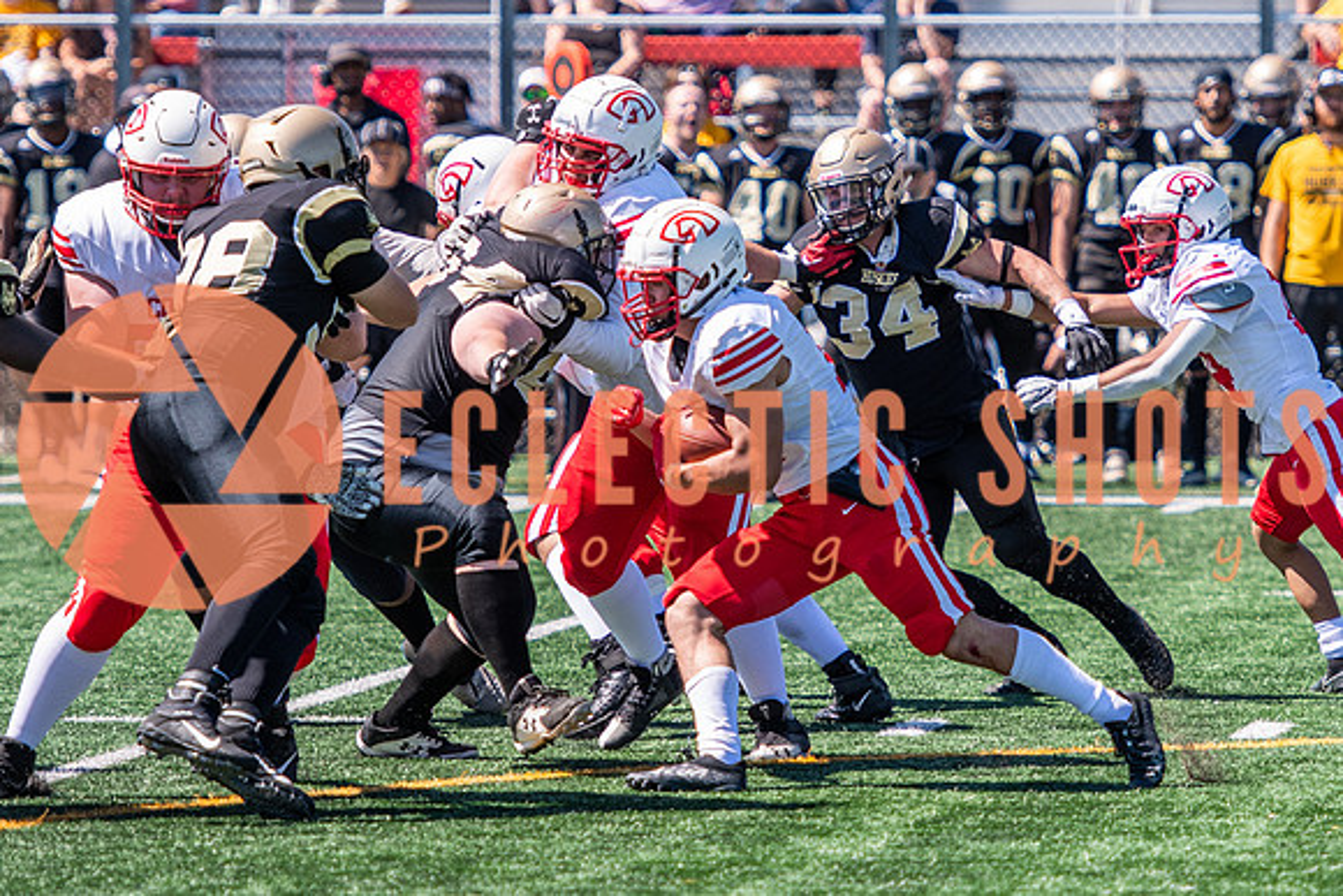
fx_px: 14629
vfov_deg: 3.5
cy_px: 367
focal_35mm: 392
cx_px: 842
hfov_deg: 5.3
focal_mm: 160
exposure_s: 1/2000
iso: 160
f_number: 2.8
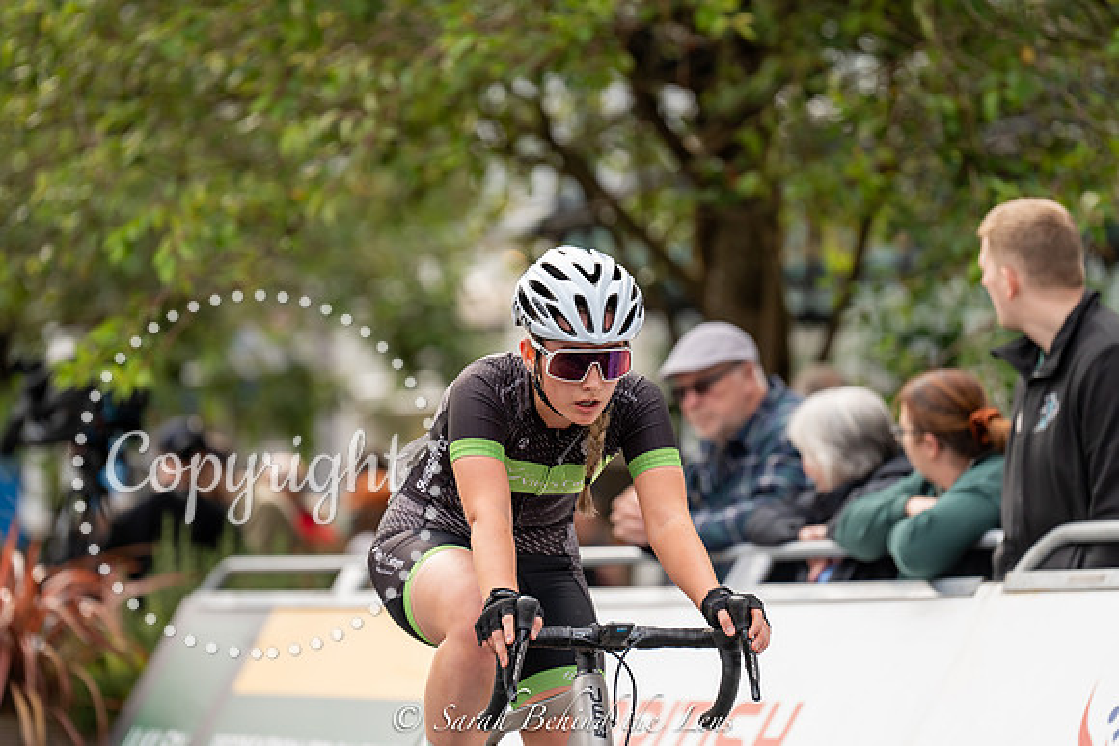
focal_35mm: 182
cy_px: 373
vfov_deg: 7.5
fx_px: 5658
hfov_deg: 11.3
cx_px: 560
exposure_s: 1/1000
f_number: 3.2
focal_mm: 182
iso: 400
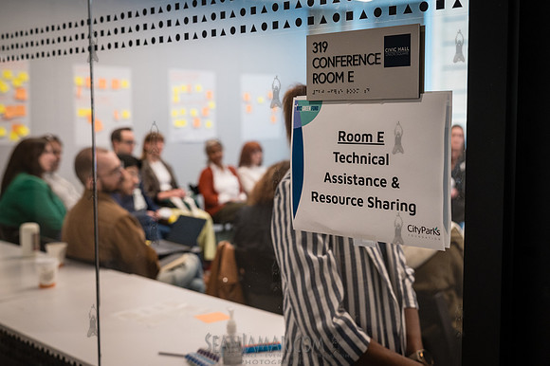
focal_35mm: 45
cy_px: 183
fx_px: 682
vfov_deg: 30.1
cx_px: 281
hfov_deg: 43.9
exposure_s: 1/160
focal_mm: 43
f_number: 4
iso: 2000
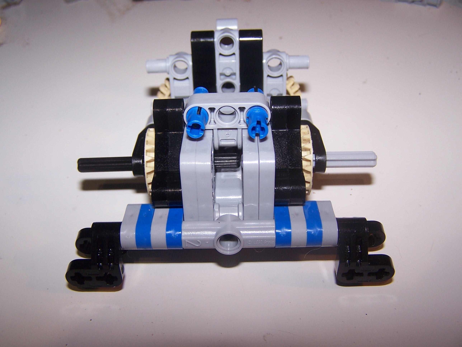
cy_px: 174
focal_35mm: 38
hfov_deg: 49.0
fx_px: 507
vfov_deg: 37.7
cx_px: 231
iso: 80
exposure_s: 1/60
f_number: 2.8
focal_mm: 6.3
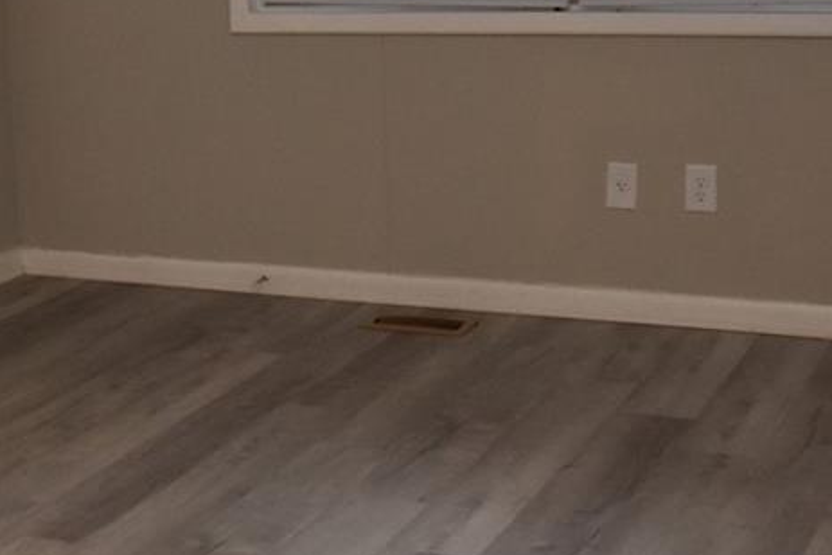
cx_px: 84
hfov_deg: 23.0
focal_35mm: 86
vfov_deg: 15.8
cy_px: 139
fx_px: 1993
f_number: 4.8
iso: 800
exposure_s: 1/80
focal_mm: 13
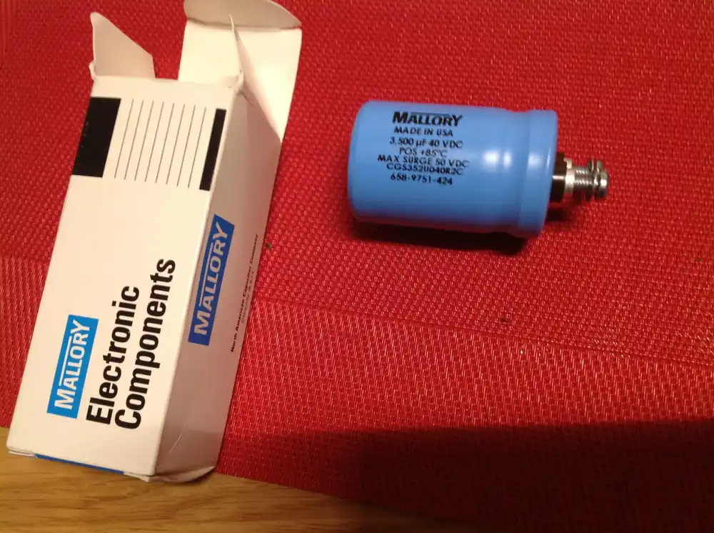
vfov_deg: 40.6
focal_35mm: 35
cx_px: 357
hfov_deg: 52.7
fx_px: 721
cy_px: 266
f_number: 2.4
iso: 125
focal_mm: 4.28
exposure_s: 1/15
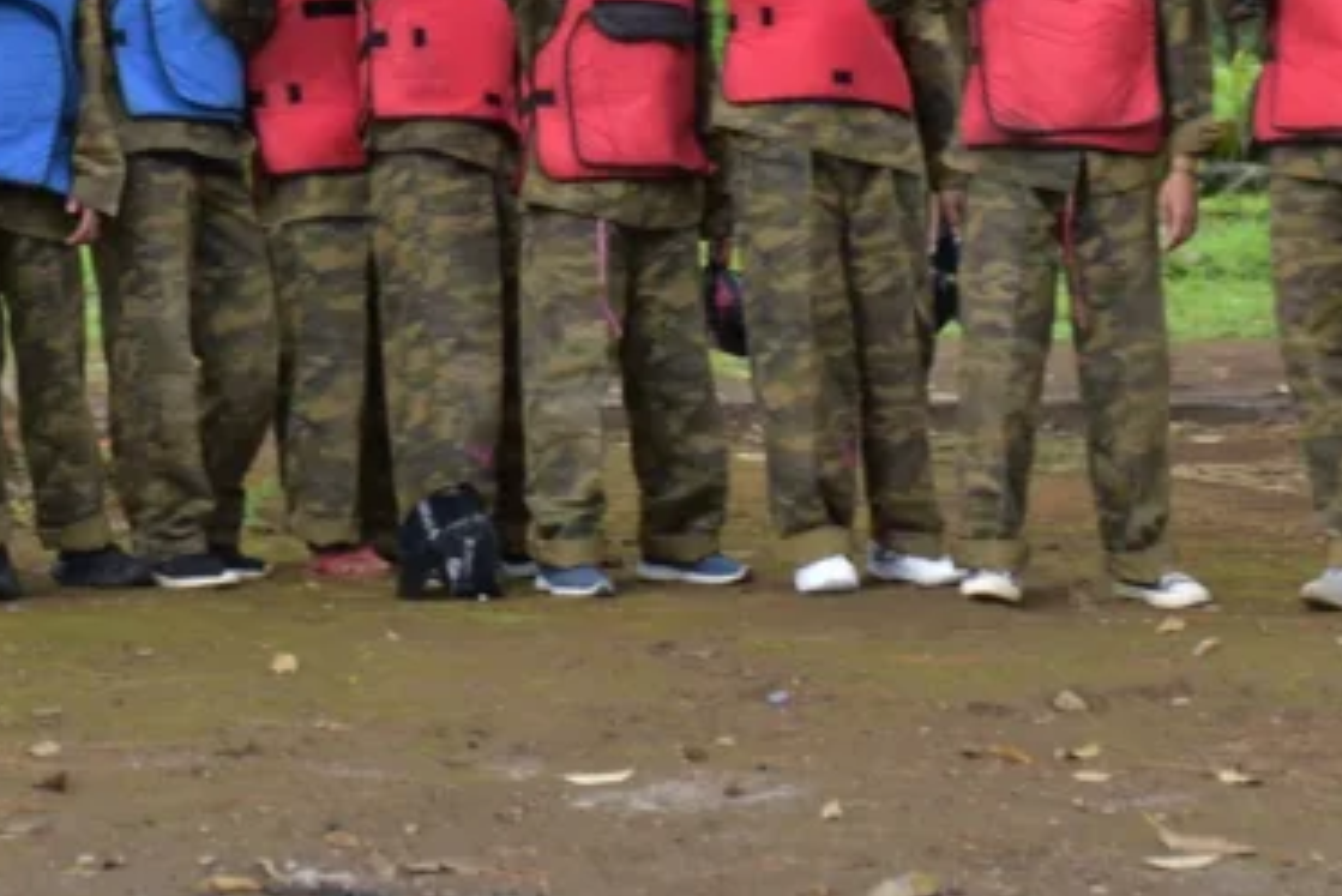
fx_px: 3580
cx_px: 407
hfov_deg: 21.1
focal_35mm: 96
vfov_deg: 13.7
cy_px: -259
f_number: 3.5
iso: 100
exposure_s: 1/160
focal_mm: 35
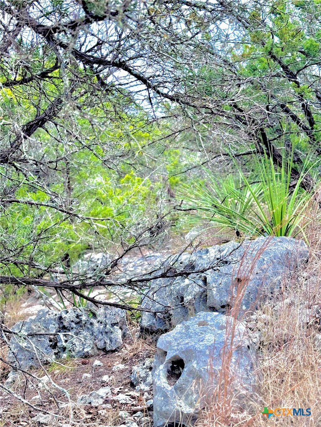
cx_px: 160
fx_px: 593
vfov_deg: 39.7
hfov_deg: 30.3
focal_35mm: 48
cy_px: 214
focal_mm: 6.76
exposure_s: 1/240
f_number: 1.78
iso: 64
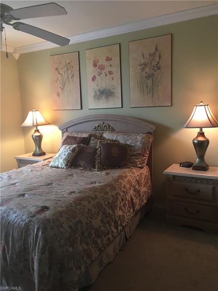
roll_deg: +1.8
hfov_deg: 48.2
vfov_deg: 61.7
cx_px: 109
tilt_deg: -10.1
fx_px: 244
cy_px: 146
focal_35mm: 29
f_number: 2.2
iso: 80
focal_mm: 4.15
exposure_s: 1/15
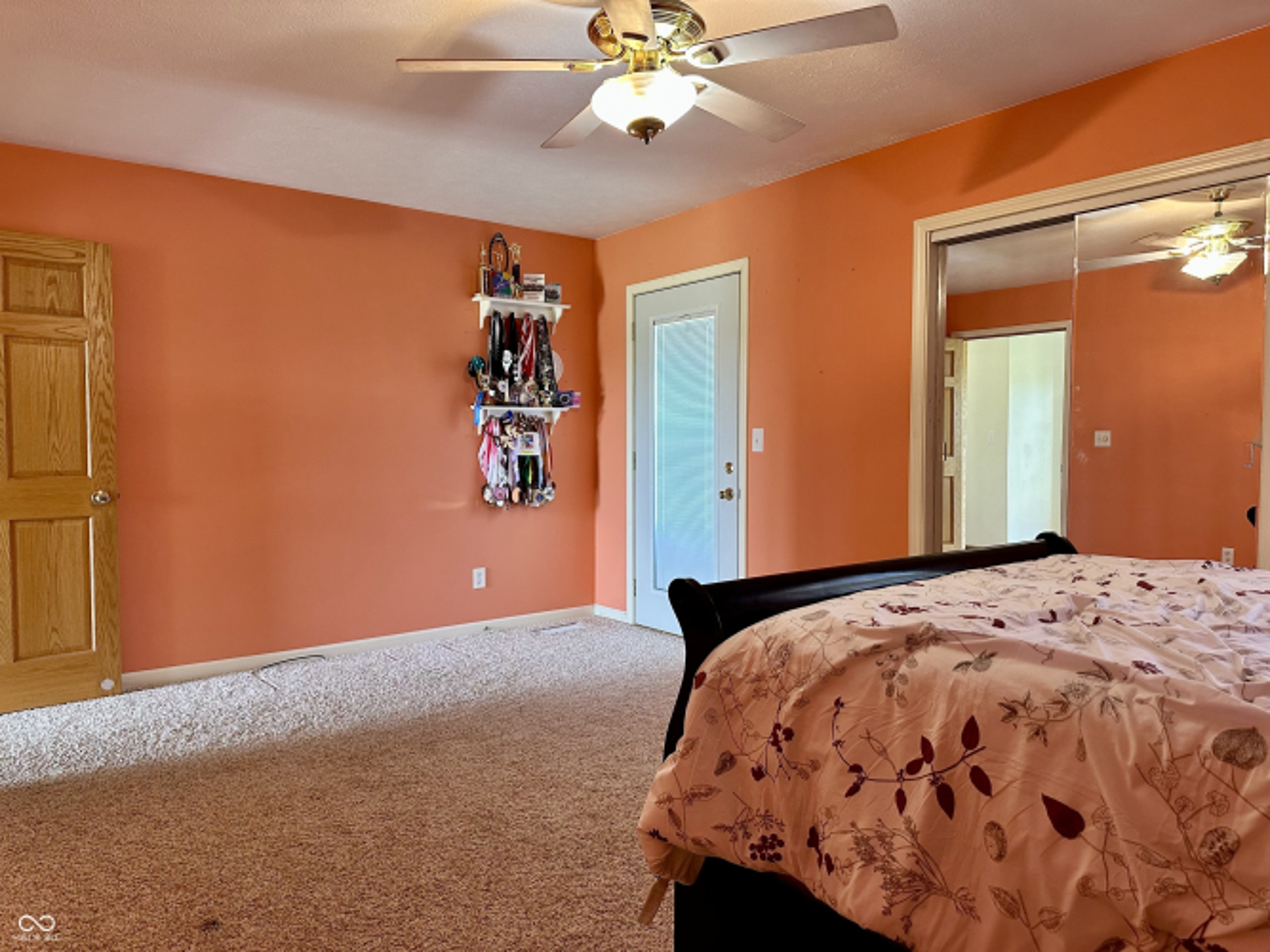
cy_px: 476
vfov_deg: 56.8
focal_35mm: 24
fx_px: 880
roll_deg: -0.4
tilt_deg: -2.6
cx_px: 635
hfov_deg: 71.6
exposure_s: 1/60
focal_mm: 6.86
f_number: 1.78
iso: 250
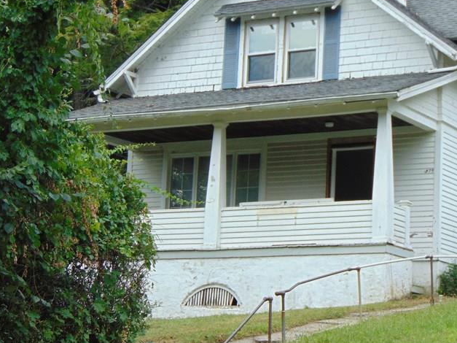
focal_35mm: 116
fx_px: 1531
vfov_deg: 12.8
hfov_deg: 16.9
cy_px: 199
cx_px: 297
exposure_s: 1/250
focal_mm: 12.8
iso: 80
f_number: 3.7
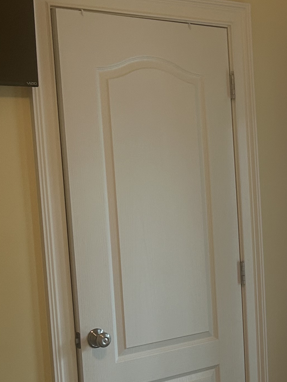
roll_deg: +1.5
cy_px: 265
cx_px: 380
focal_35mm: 76
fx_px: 840
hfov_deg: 18.0
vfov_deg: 25.5
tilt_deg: -6.9
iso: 100
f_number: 1.5
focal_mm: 5.7
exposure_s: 1/60
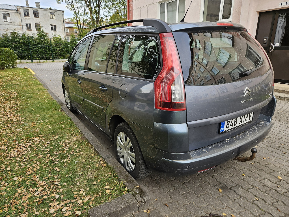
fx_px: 192
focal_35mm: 23
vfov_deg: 58.9
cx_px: 144
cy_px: 108
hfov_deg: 73.9
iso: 40
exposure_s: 1/249
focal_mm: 5.4
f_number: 1.8
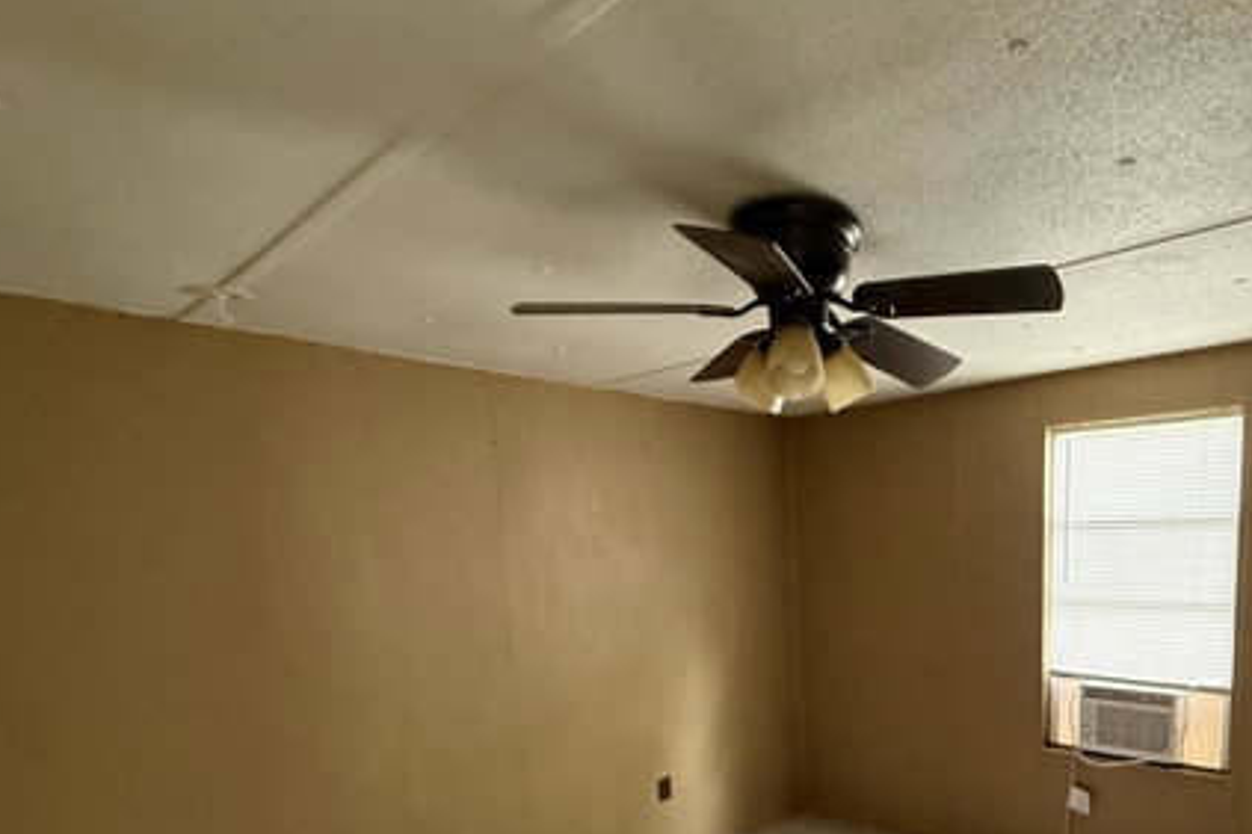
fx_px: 765
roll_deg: +1.5
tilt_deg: -6.0
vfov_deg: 53.8
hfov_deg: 74.4
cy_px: 654
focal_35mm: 22
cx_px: 898
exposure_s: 1/60
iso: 500
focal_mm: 2.22
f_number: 2.2
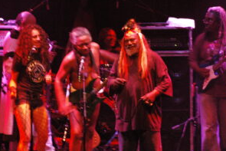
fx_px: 2550
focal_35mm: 406
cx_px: 107
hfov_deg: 5.1
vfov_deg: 3.4
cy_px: 74
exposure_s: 1/10
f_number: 6.3
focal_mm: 200
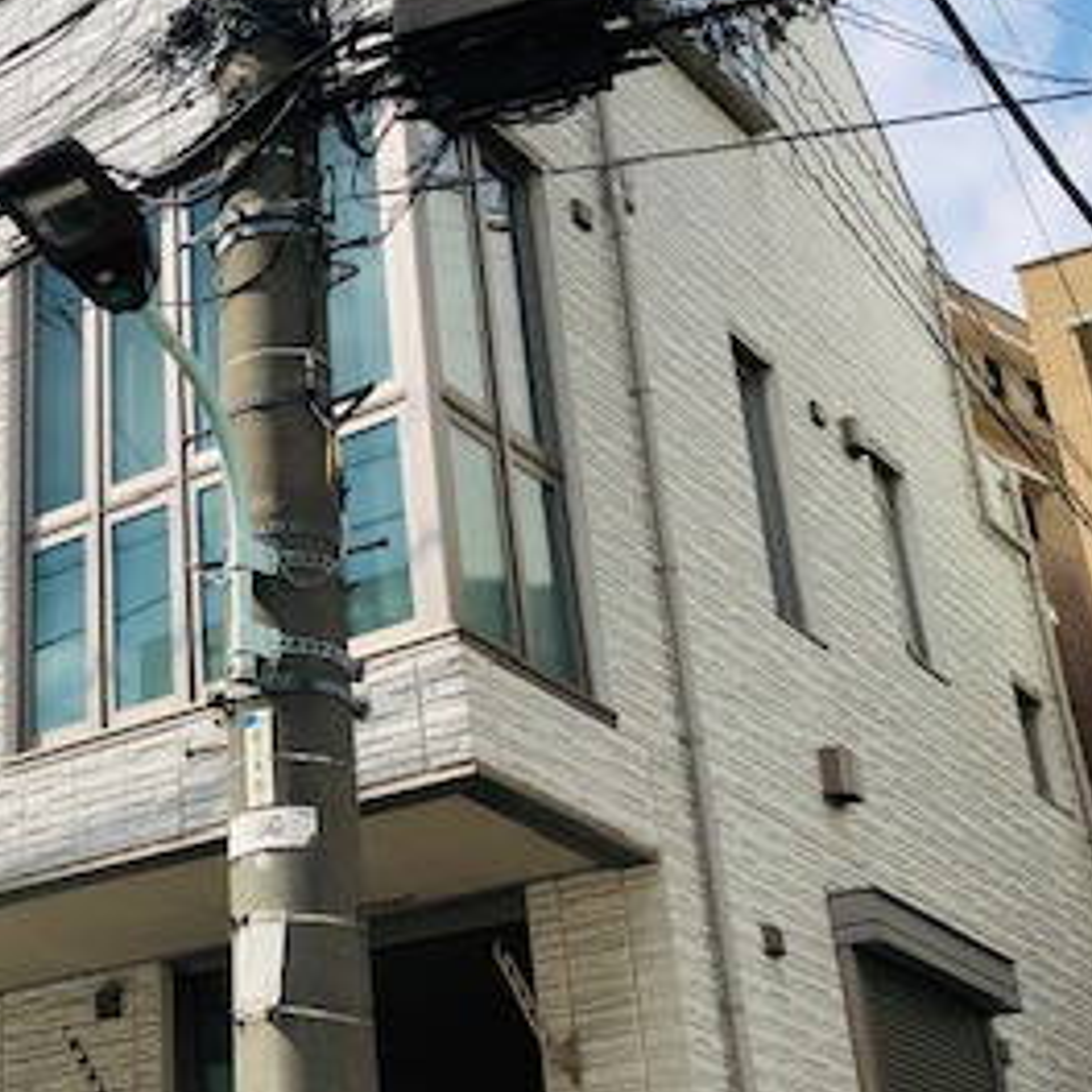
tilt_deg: +26.9
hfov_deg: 27.0
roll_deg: -0.4
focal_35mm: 60
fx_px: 2141
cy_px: 496
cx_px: -4
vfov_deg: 28.6
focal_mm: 3.99
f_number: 1.8
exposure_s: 1/2825
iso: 25
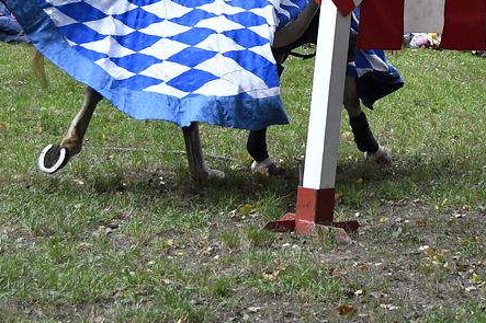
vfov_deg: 10.4
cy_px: -55
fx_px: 1754
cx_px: 471
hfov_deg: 15.5
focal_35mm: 130
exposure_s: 1/1250
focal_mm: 32
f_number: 5
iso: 2500
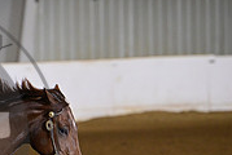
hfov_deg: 3.2
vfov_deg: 2.1
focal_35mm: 647
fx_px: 4176
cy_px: 141
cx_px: -95
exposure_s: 1/200
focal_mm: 200
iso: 2500
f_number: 4
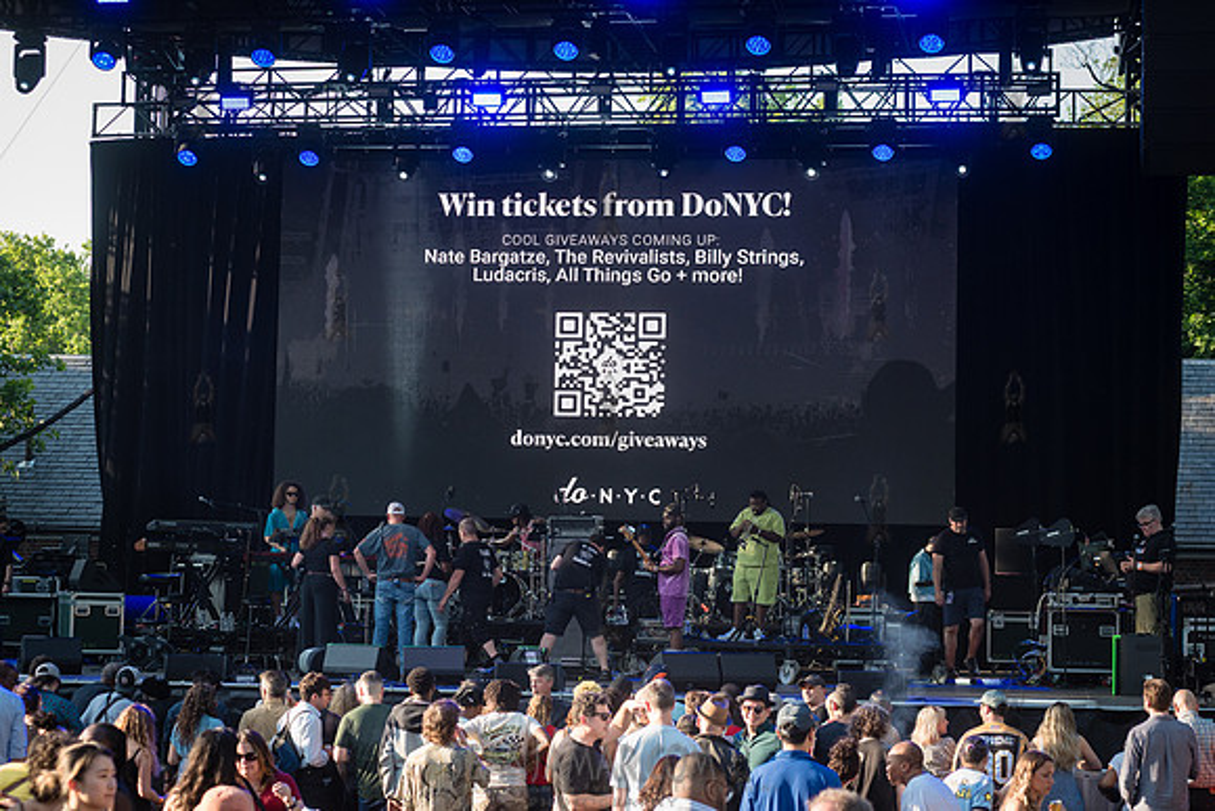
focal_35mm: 80
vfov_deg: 17.1
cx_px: 608
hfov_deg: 25.4
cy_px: 406
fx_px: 2701
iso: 800
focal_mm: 80
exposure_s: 1/640
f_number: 5
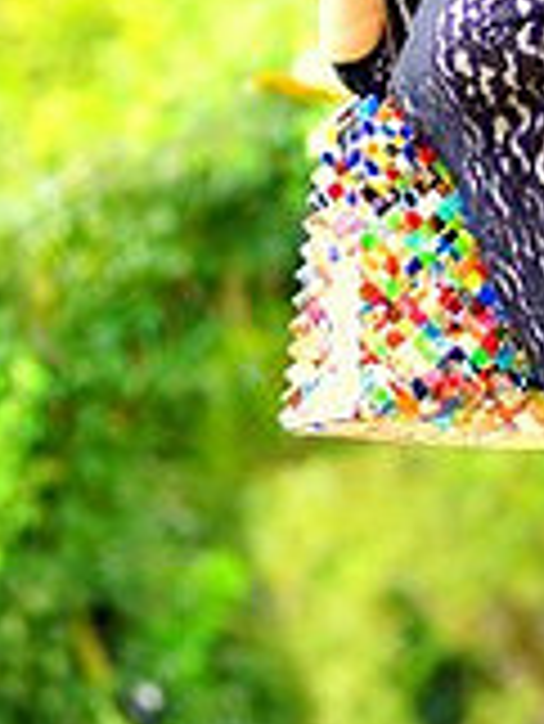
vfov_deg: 4.9
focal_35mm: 402
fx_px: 8412
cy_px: 297
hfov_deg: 3.7
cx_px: 656
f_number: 2.8
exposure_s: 1/250
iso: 100
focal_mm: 100
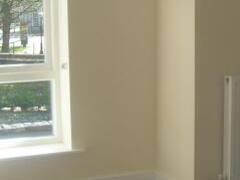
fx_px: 575
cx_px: 197
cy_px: 99
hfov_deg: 23.2
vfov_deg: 17.8
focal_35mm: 83
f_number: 4.9
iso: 71
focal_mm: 5.7
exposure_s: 1/85
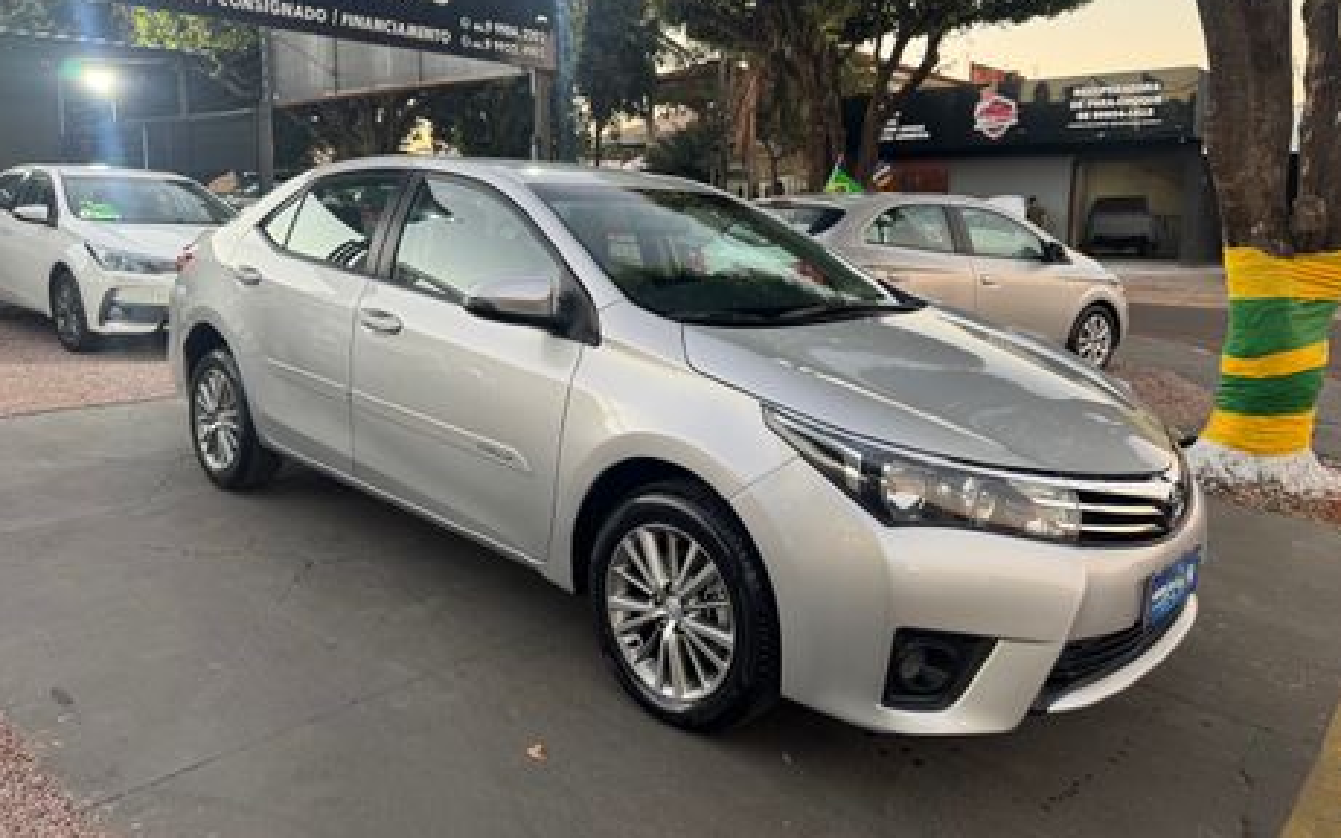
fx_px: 950
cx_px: 672
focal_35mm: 26
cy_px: 335
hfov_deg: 70.4
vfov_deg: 47.3
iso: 125
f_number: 1.78
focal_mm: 6.76
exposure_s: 1/60
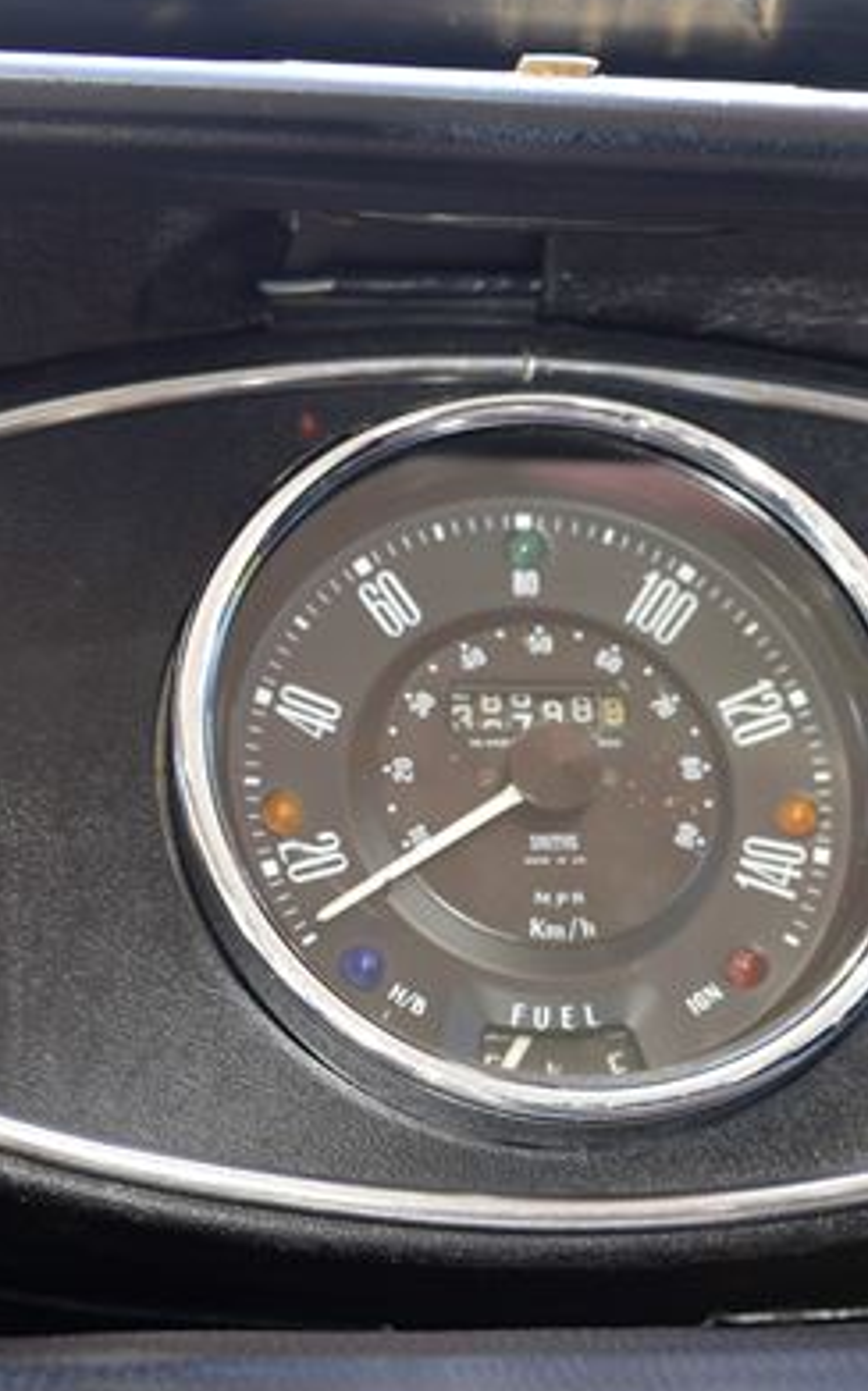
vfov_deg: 24.4
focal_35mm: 85
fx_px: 3221
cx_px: 470
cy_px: 779
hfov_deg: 15.3
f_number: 4
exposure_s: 1/125
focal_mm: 34
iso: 360
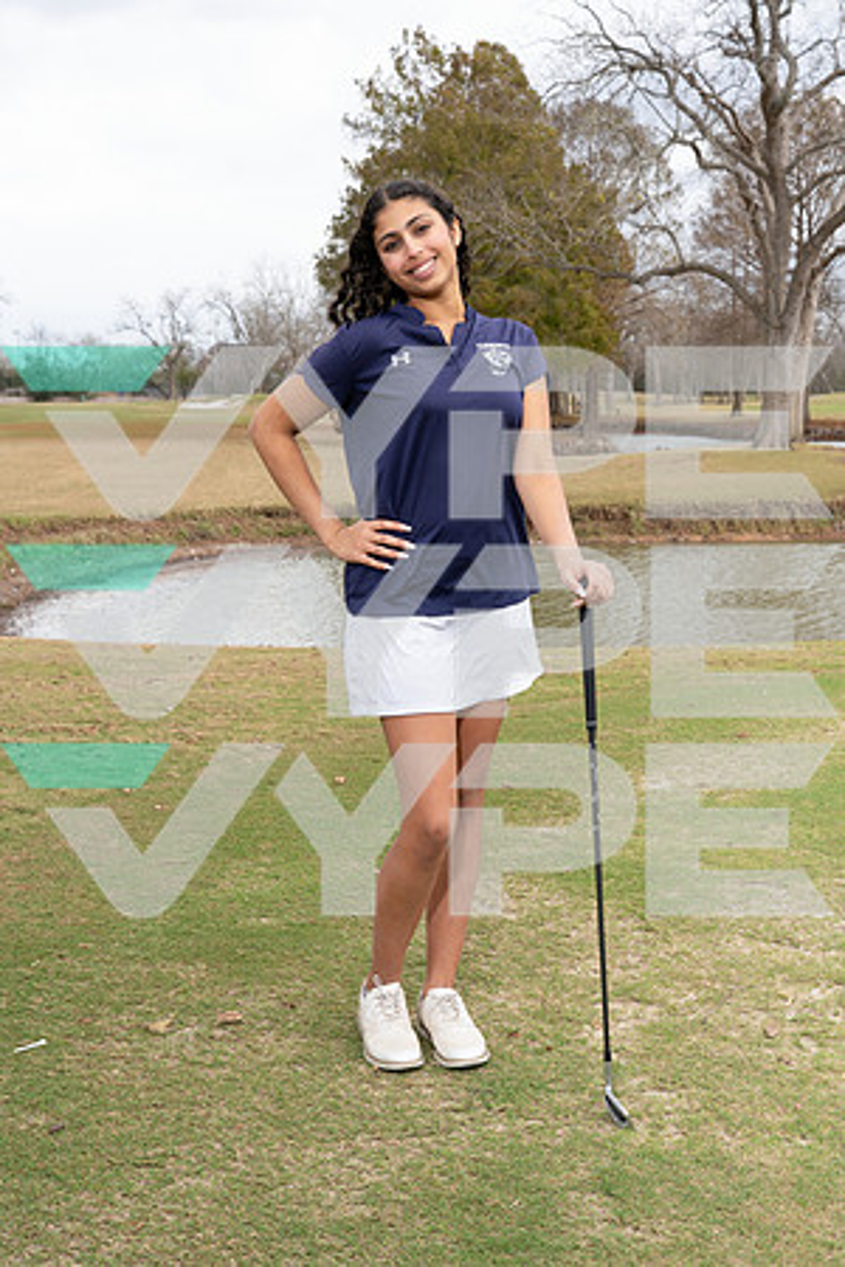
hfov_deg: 28.6
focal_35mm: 47
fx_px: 1655
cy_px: 634
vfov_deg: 41.9
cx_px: 422
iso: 400
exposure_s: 1/250
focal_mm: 47
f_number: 9
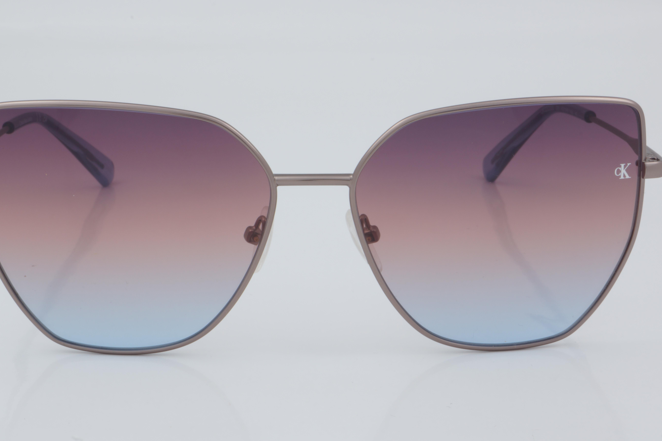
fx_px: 1683
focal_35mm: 92
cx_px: 309
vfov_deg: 14.9
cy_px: 204
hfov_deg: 22.2
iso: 100
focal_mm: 55
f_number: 32
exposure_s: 1/4
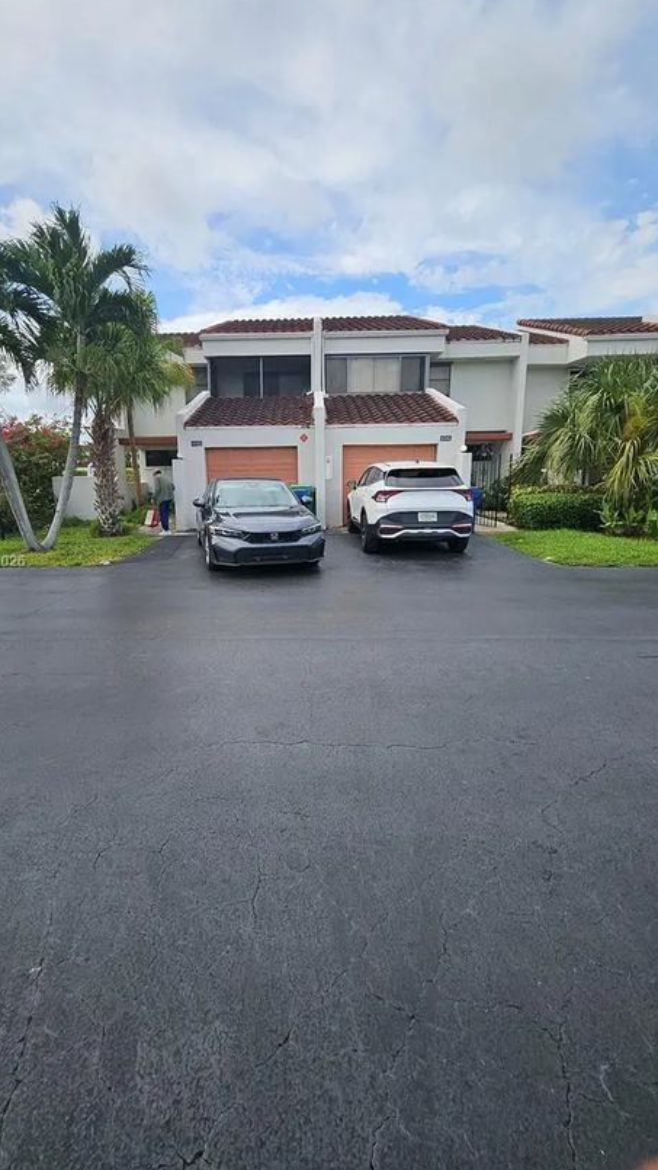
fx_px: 466
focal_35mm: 15
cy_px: 562
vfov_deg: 103.0
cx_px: 299
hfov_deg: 70.3
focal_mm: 1.74
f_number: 2.2
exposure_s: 1/857
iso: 32
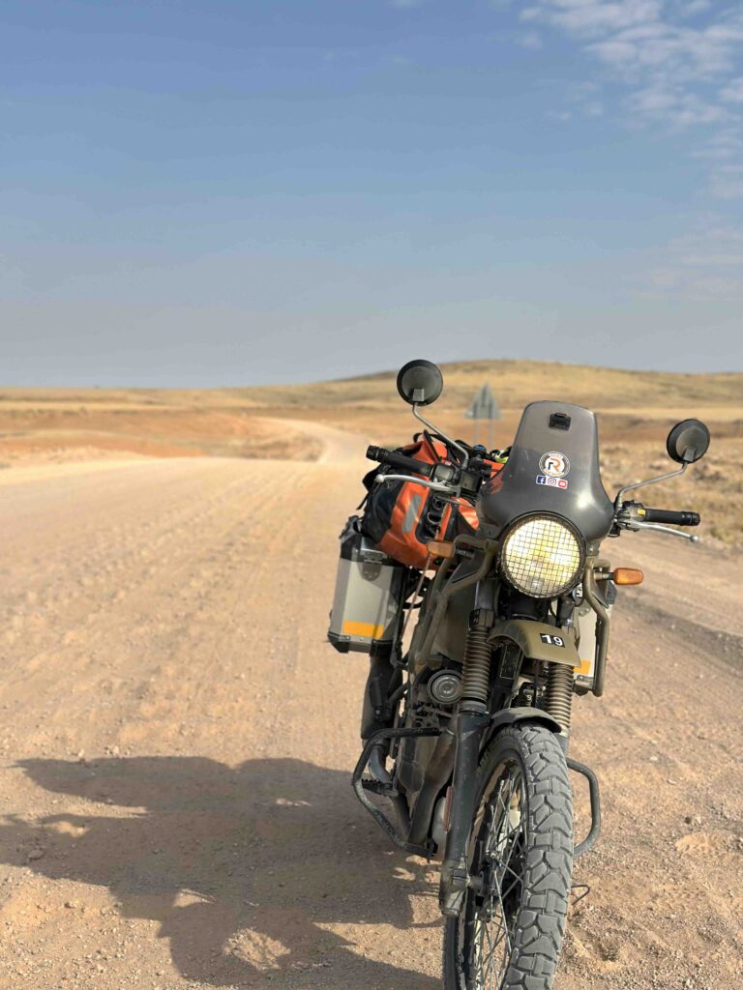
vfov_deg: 39.7
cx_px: 372
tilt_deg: -3.4
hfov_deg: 30.3
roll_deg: -2.1
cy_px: 495
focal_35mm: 48
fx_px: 1374
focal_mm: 6.86
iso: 100
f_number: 1.78
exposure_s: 1/6211
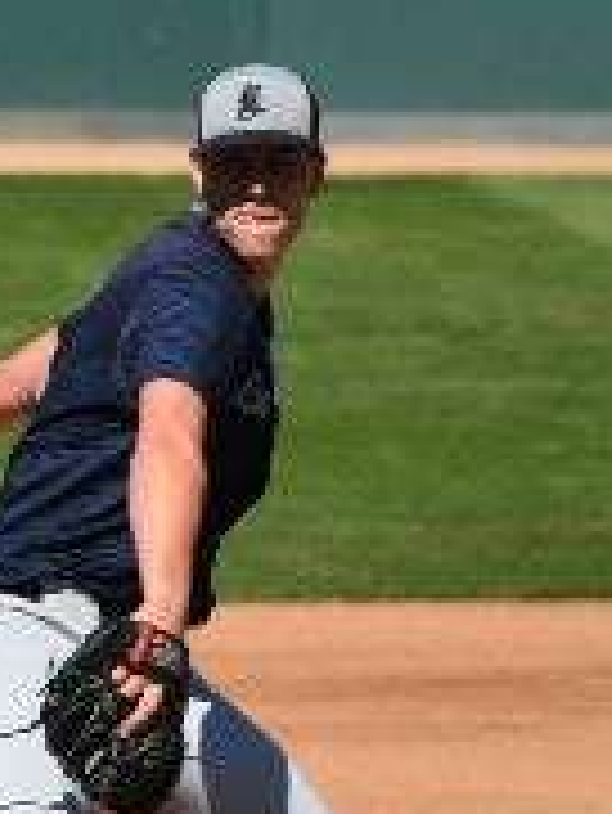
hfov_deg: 1.6
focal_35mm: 910
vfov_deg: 2.2
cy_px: 603
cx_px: -45
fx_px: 21426
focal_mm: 190
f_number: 7.1
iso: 400
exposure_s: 1/2000
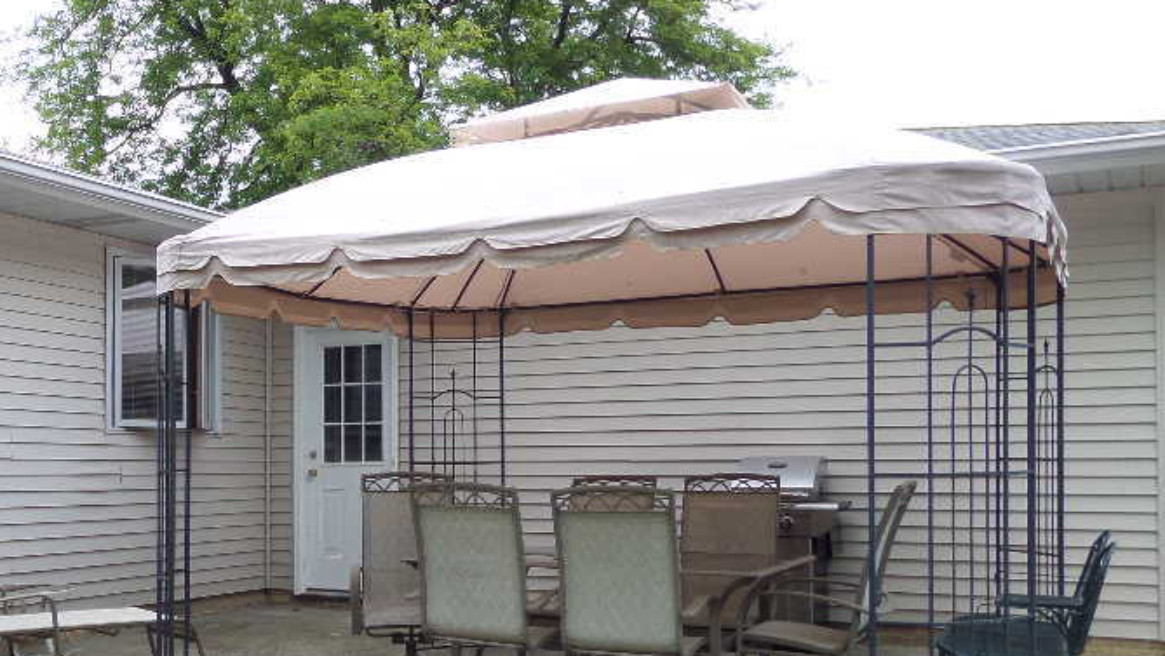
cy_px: 456
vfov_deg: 29.5
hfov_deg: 49.3
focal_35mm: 40
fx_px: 1236
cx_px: 359
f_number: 3.2
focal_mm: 4
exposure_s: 1/350
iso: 100
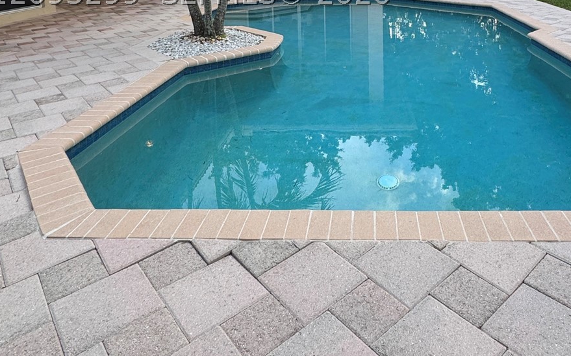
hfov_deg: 67.5
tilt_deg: -6.2
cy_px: -7
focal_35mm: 27
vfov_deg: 39.9
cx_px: 352
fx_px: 420
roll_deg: -0.9
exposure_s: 1/636
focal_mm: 2.22
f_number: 2.2
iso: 40
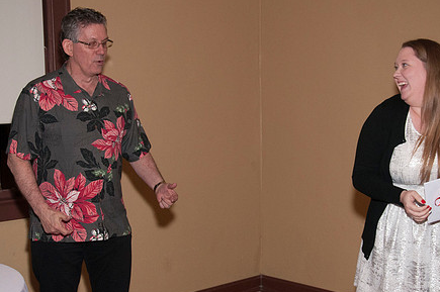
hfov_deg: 31.4
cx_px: 253
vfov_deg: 21.2
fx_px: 781
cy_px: 143
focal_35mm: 64
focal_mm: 32
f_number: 5.6
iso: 800
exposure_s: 1/80
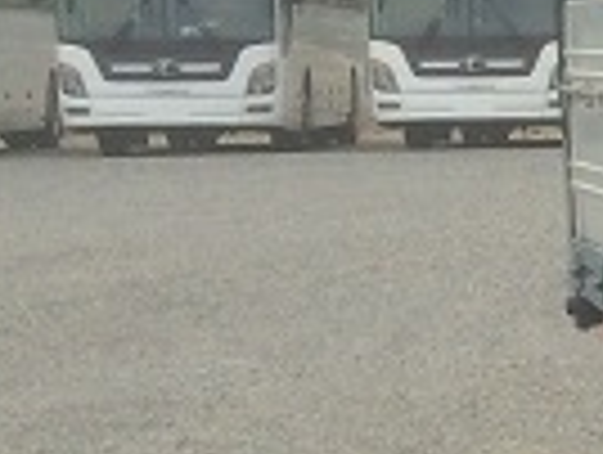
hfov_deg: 9.3
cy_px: 324
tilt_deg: -2.9
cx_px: 1742
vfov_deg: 8.6
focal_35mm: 173
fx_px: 3019
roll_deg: -0.6
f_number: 2.2
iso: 32
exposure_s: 1/855
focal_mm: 4.15
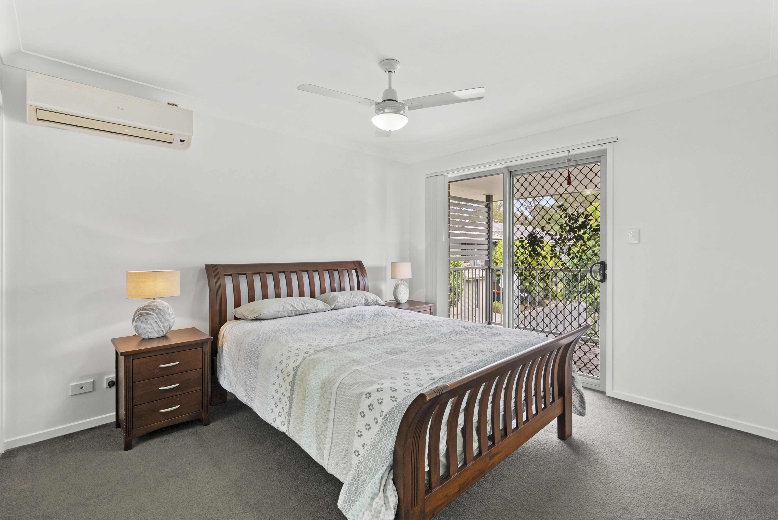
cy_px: 260
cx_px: 389
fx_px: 346
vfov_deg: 73.8
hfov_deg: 96.7
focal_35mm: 16
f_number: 8
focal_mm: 16
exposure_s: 1/6
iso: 640
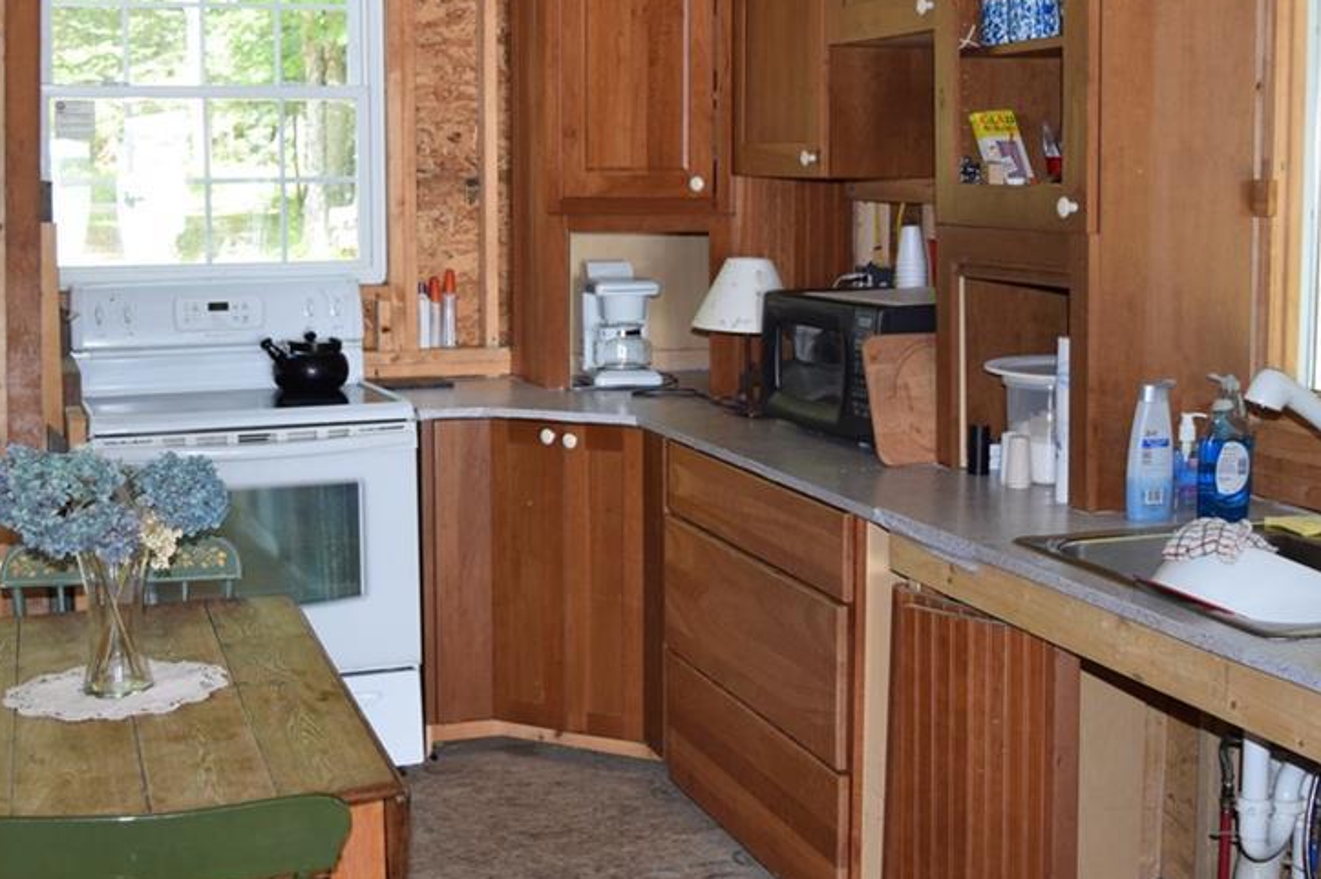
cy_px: 369
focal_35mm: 51
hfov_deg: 38.9
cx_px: 592
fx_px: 1870
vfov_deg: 26.4
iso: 800
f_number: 5
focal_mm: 24
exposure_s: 1/100
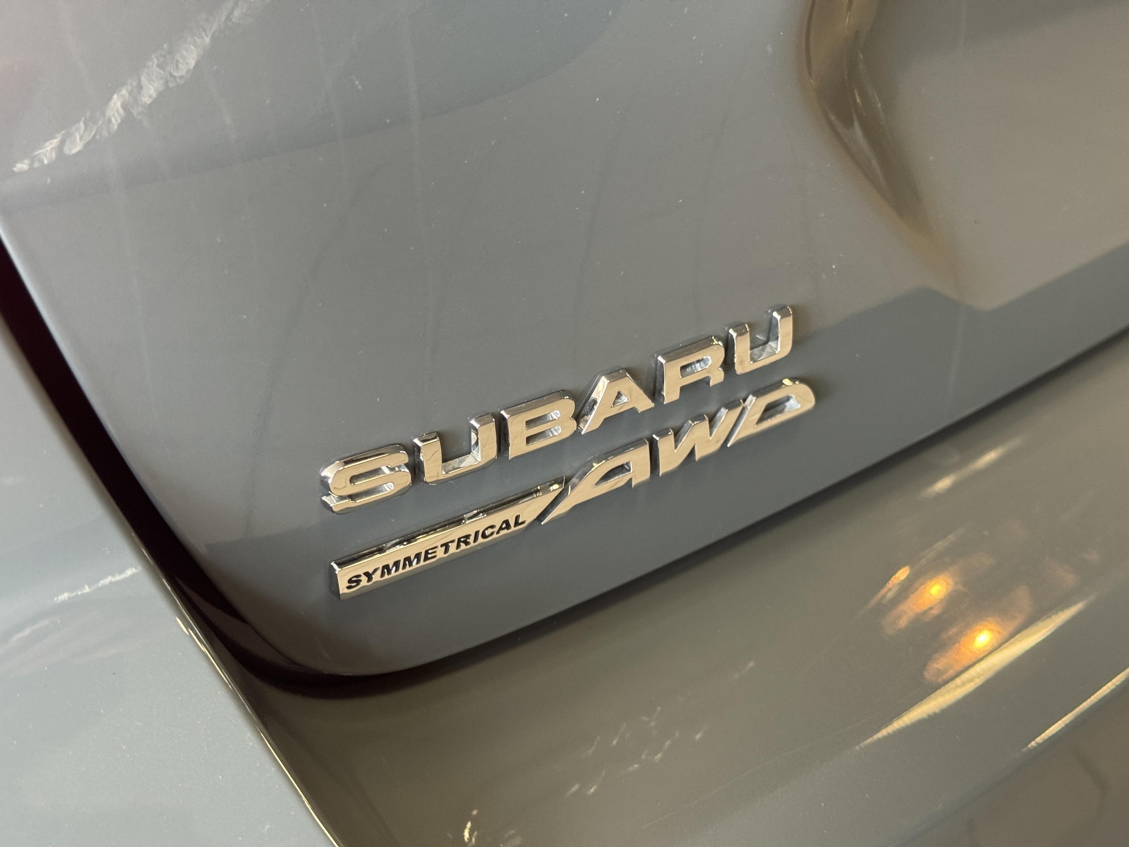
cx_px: 564
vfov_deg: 30.3
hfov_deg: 39.7
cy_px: 424
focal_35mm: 48
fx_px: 1566
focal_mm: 6.76
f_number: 1.78
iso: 250
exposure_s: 1/60
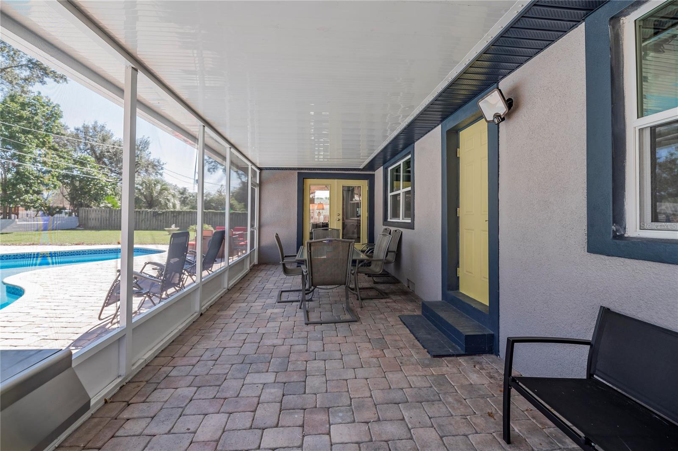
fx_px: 263
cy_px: 226
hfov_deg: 104.3
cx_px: 339
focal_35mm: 14
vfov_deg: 81.1
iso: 100
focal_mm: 14
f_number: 5
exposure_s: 1/100
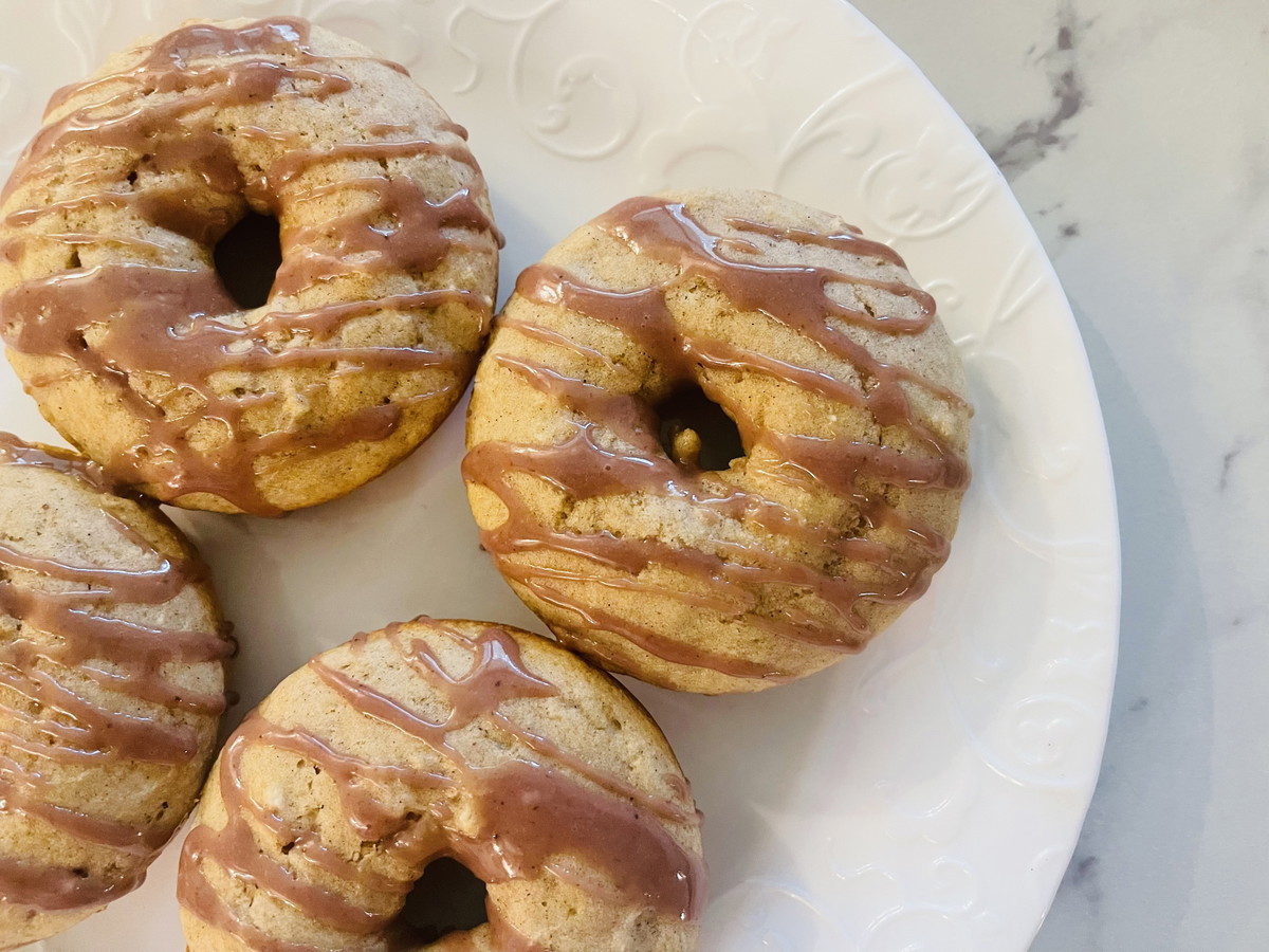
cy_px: 476
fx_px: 953
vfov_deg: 53.1
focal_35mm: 26
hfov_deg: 67.3
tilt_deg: -85.8
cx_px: 634
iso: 400
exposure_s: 1/40
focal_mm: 5.1
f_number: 1.6
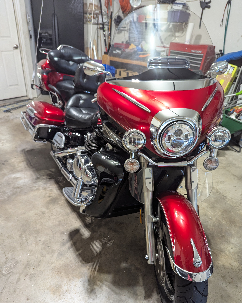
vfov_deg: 68.1
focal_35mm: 25
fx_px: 224
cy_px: 155
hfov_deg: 56.8
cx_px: 121
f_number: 1.85
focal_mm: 6.81
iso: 425
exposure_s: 1/60
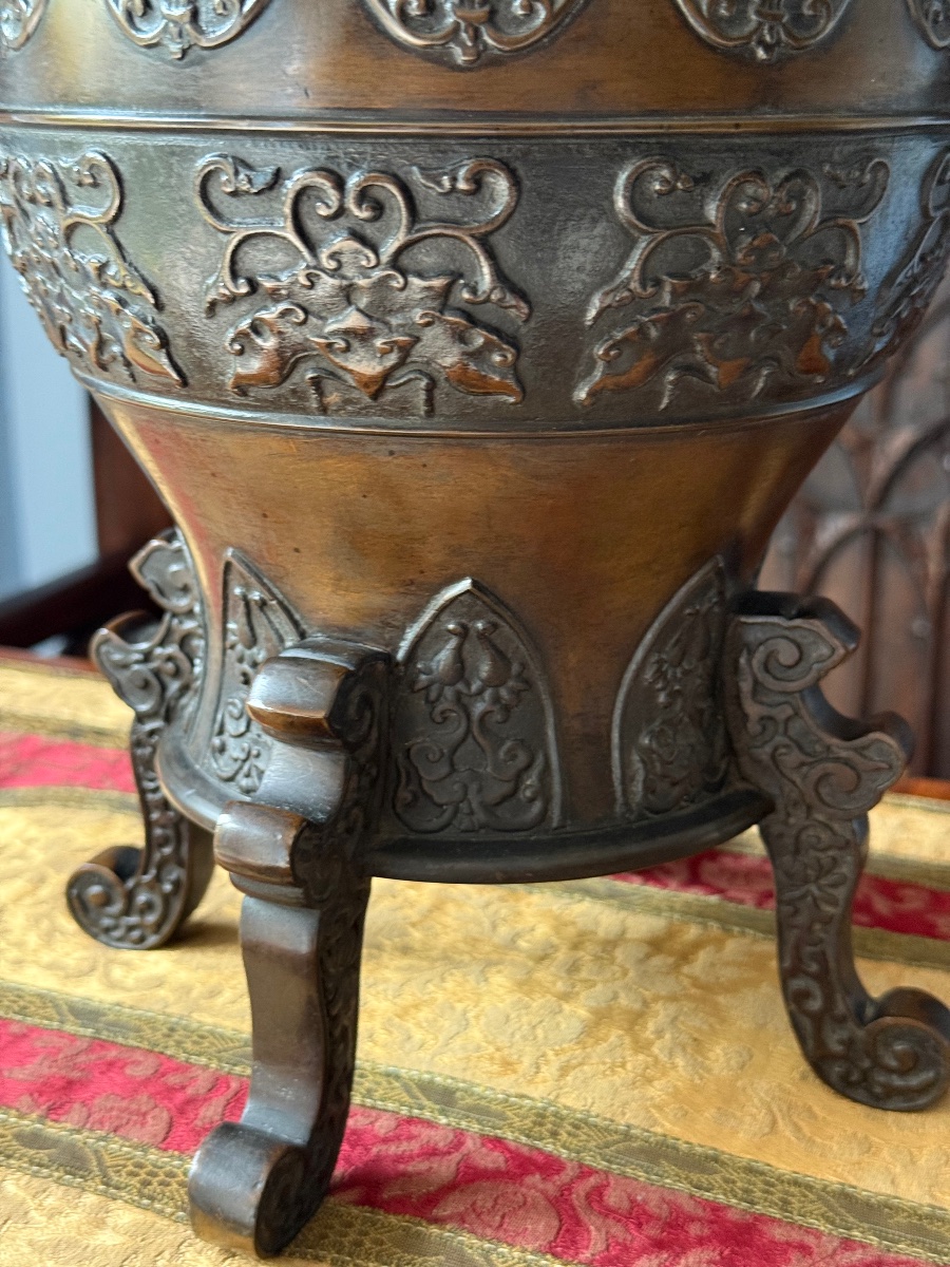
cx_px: 475
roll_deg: +0.4
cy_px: 634
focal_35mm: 48
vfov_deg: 39.7
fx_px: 1756
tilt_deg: -16.4
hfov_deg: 30.3
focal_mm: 6.76
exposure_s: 1/40
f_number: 1.78
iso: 320
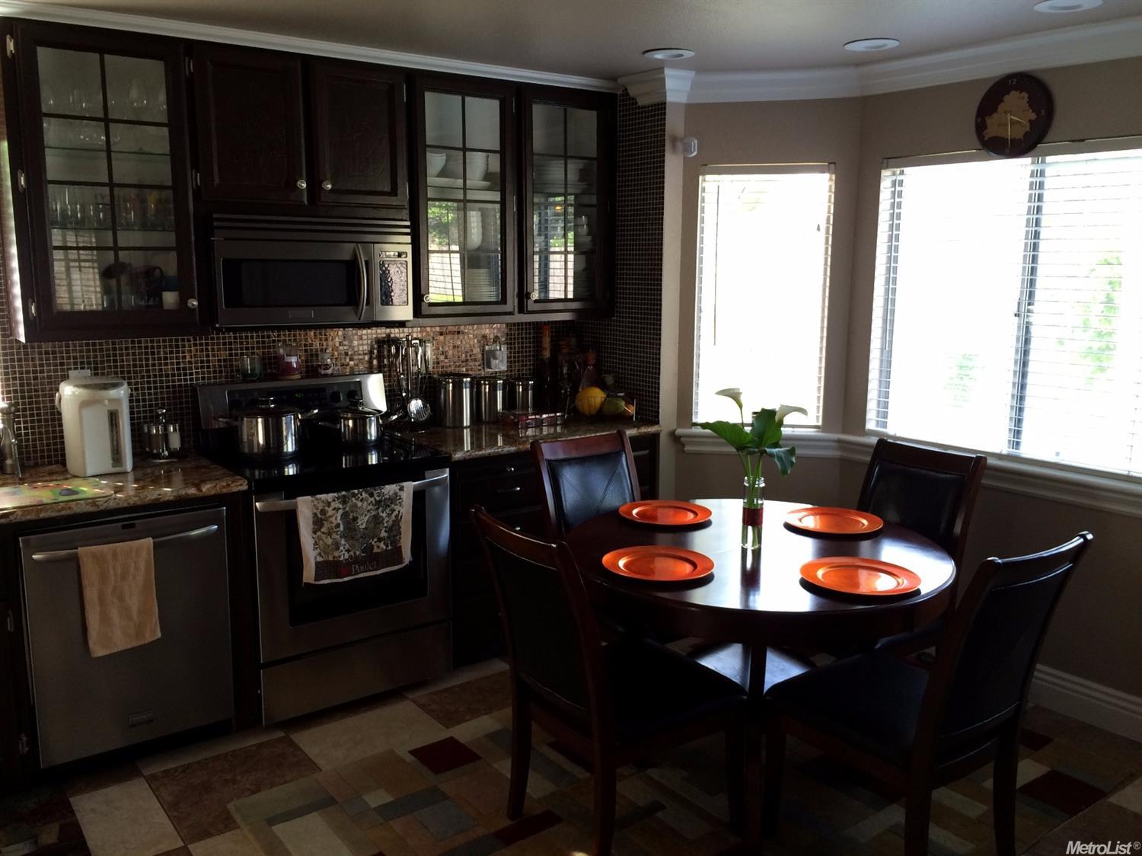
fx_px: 956
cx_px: 571
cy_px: 428
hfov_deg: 61.7
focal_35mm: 29
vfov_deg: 48.2
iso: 64
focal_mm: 4.15
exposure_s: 1/30
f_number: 2.2
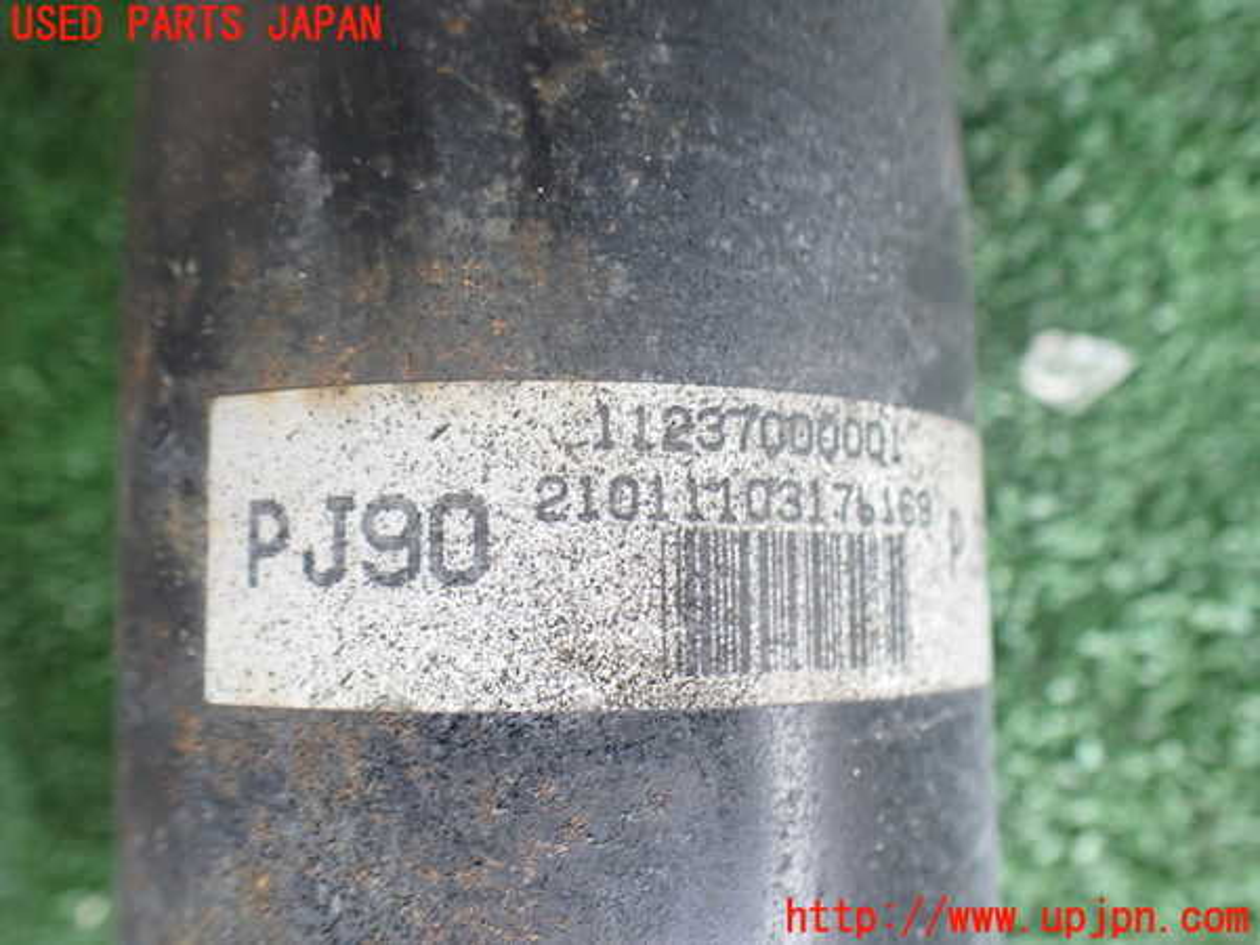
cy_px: 472
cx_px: 630
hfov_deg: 60.0
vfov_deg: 46.8
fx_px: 1092
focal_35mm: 30
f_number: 2.3
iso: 320
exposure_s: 1/125
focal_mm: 5.4
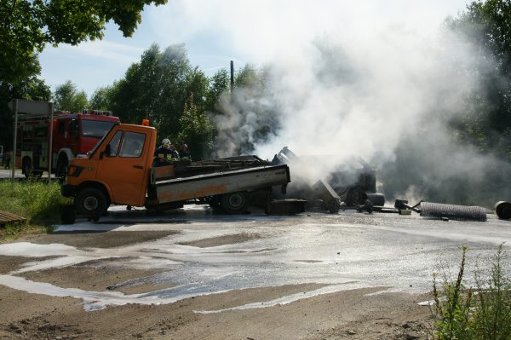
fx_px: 553
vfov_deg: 34.2
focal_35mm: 39
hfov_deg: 49.6
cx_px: 256
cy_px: 170
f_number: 10
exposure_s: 1/1250
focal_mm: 26
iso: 400
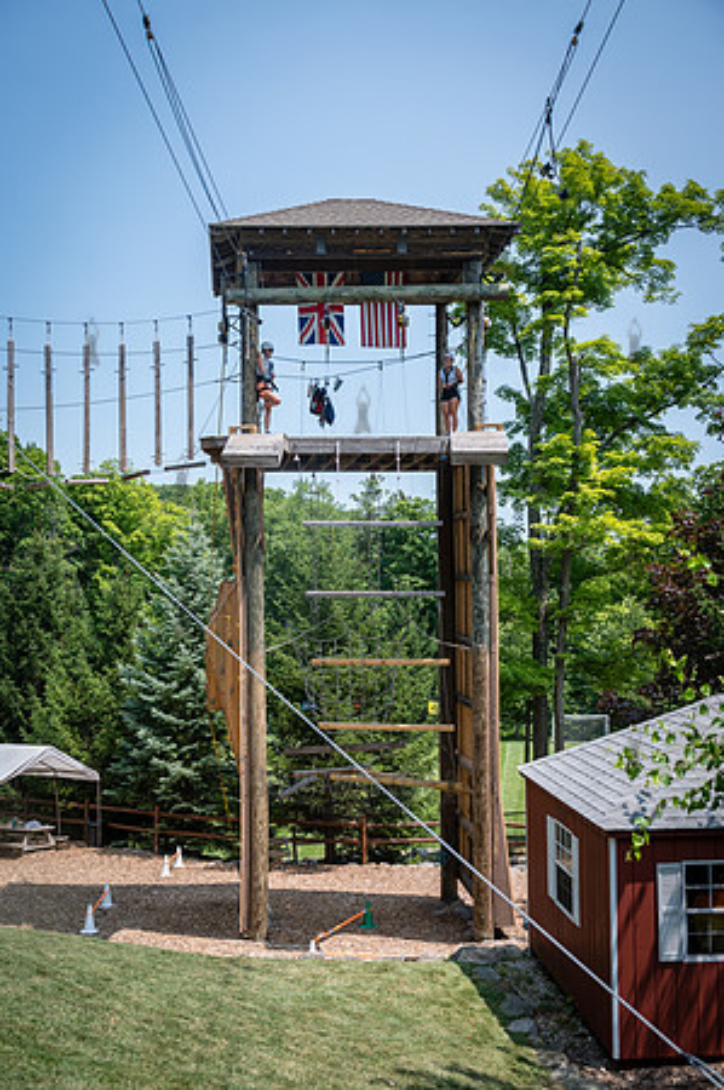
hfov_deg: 35.0
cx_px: 362
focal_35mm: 38
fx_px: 1149
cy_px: 545
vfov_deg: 50.7
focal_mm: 38
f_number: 4.5
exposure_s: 1/500
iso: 100
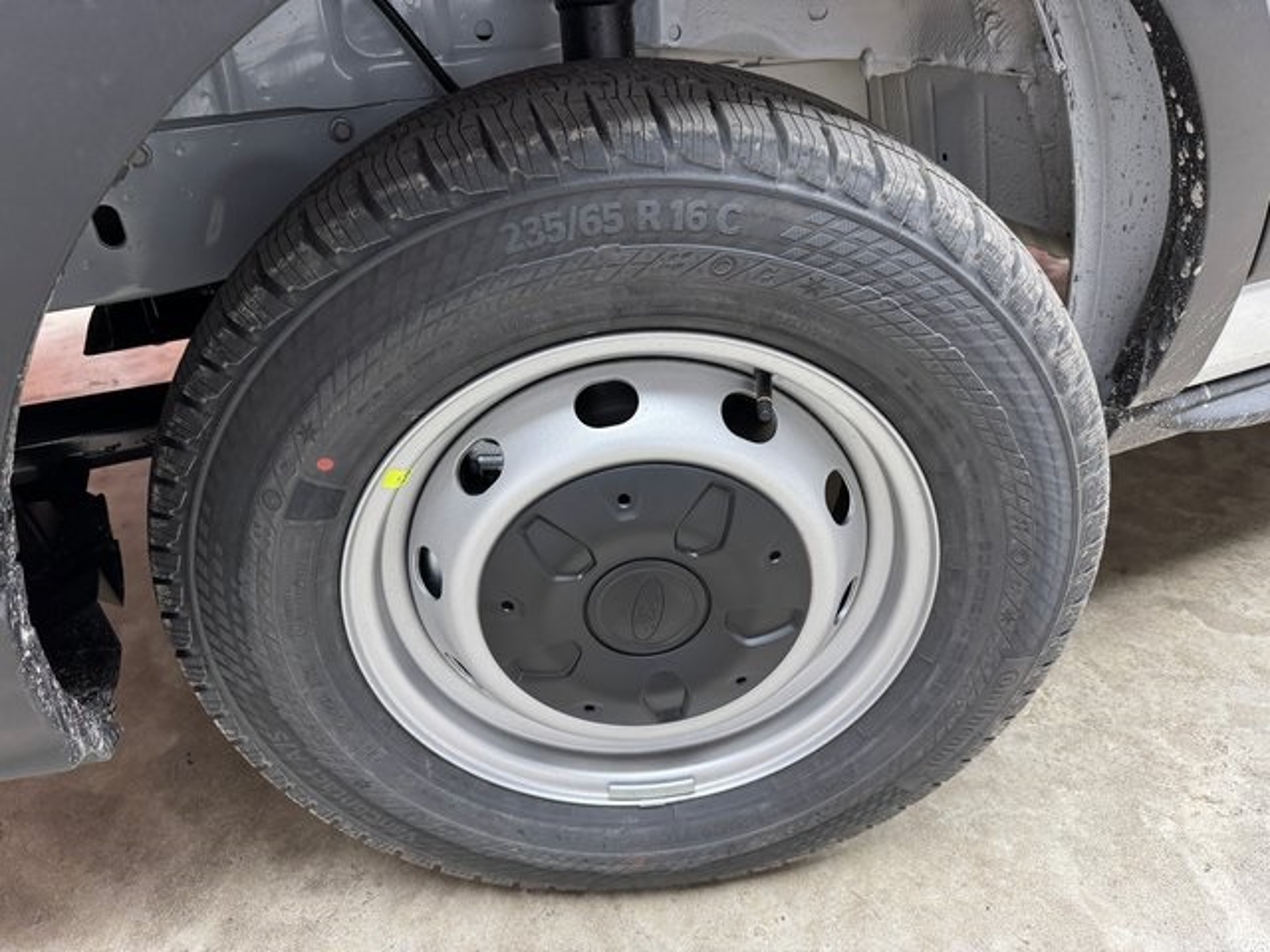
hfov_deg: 71.6
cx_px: 635
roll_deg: +0.5
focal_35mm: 24
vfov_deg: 56.8
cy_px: 476
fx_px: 881
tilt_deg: -32.7
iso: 160
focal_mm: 6.76
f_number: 1.78
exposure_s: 1/60
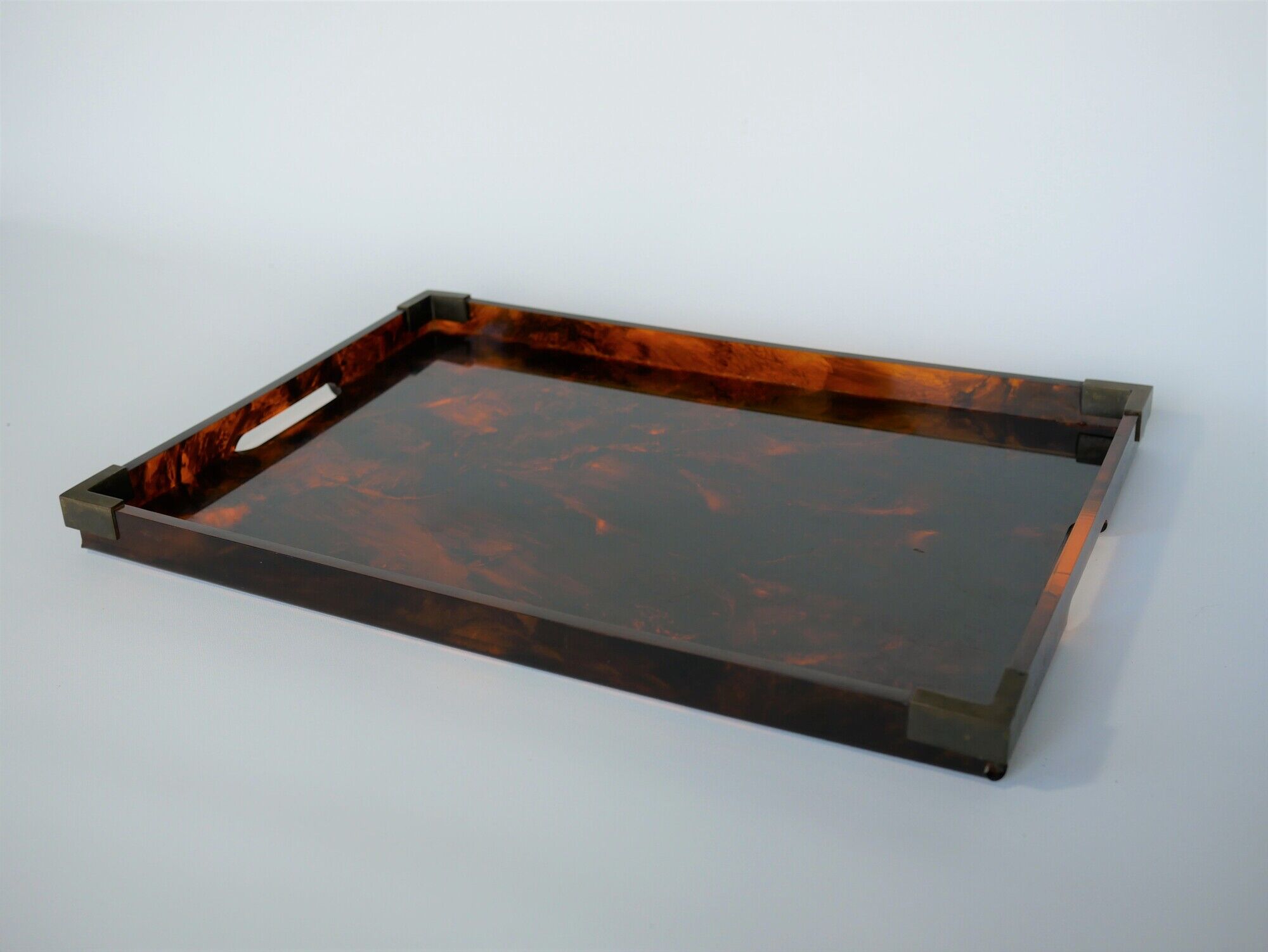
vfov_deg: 36.0
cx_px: 634
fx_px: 1466
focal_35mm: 40
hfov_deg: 46.8
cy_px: 476
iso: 200
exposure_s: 1/200
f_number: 2.5
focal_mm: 20
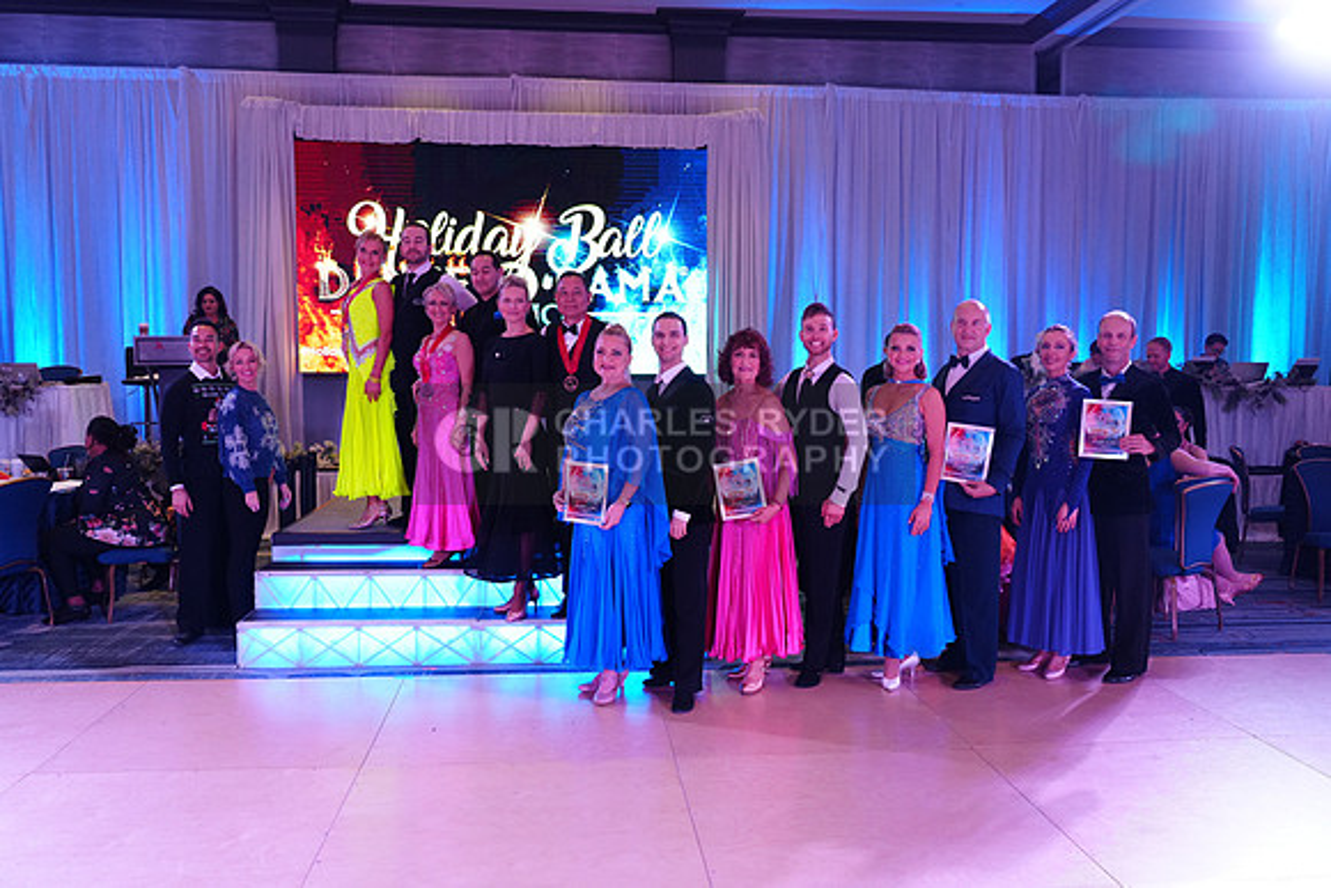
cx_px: 666
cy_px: 444
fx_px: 1072
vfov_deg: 45.0
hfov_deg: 63.6
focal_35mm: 29
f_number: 4
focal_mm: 29
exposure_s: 1/200
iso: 2000
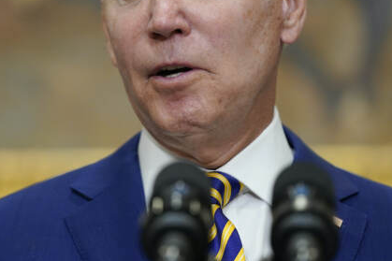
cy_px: 83
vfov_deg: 4.0
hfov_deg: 6.0
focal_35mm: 343
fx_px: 3733
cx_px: 185
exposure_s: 1/250
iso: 2000
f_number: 2.8
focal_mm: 187
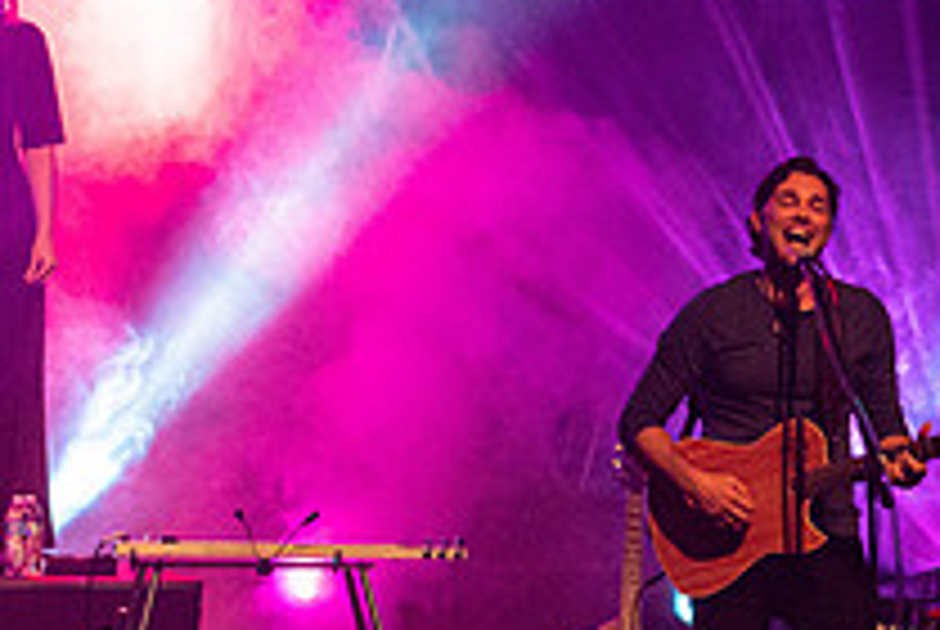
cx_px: 81
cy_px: 155
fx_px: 14486
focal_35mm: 554
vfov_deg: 2.5
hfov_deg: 3.7
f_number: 5.6
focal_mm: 200
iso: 6400
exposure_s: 1/250
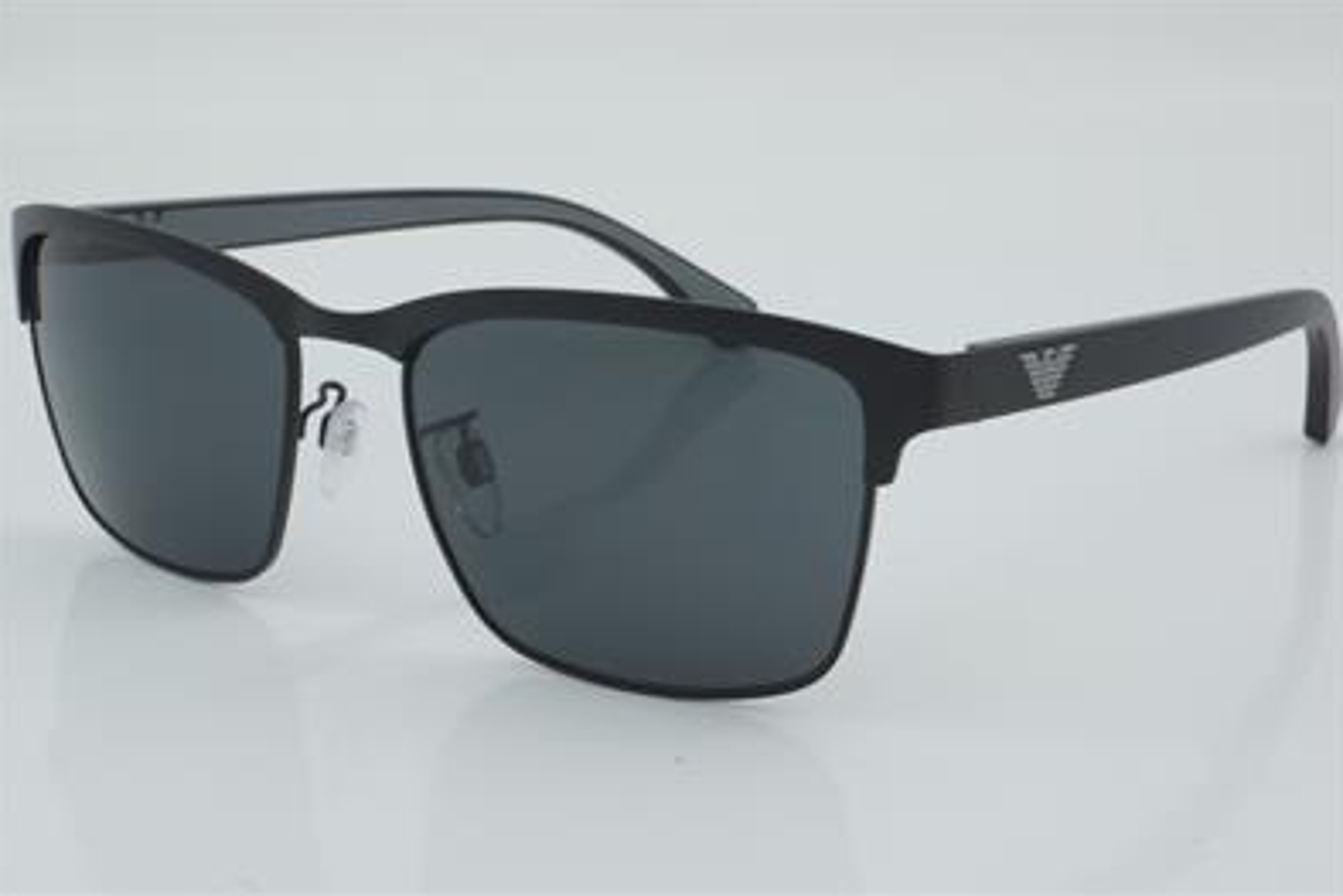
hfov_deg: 26.6
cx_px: 675
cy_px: 446
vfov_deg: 18.0
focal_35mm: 76
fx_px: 2836
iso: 100
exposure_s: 1/4
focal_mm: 50
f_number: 29
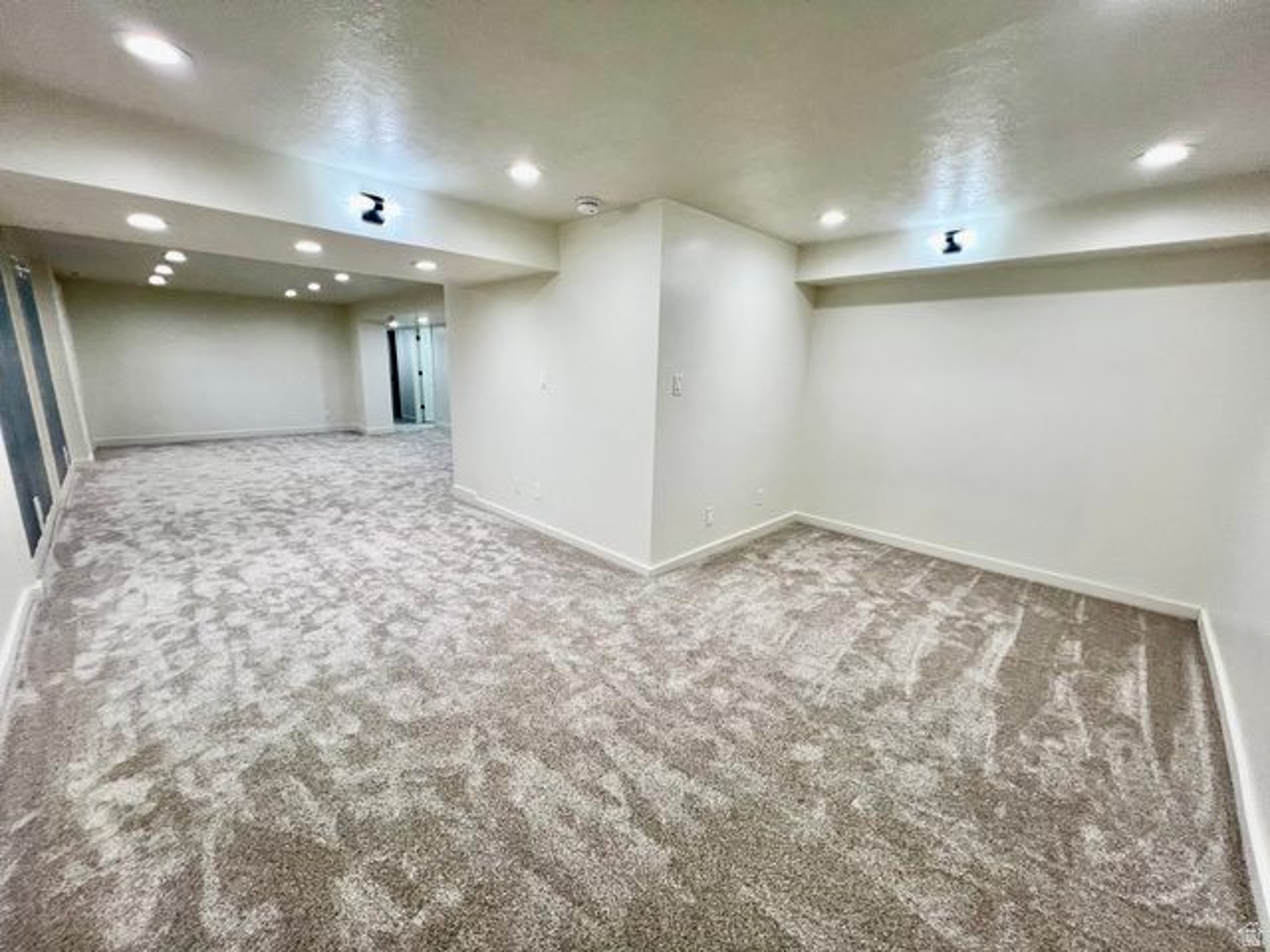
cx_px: 635
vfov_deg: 89.9
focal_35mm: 13
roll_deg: -1.9
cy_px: 476
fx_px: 477
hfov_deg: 106.2
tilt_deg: -12.9
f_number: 1.8
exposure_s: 1/120
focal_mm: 1.57
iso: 125
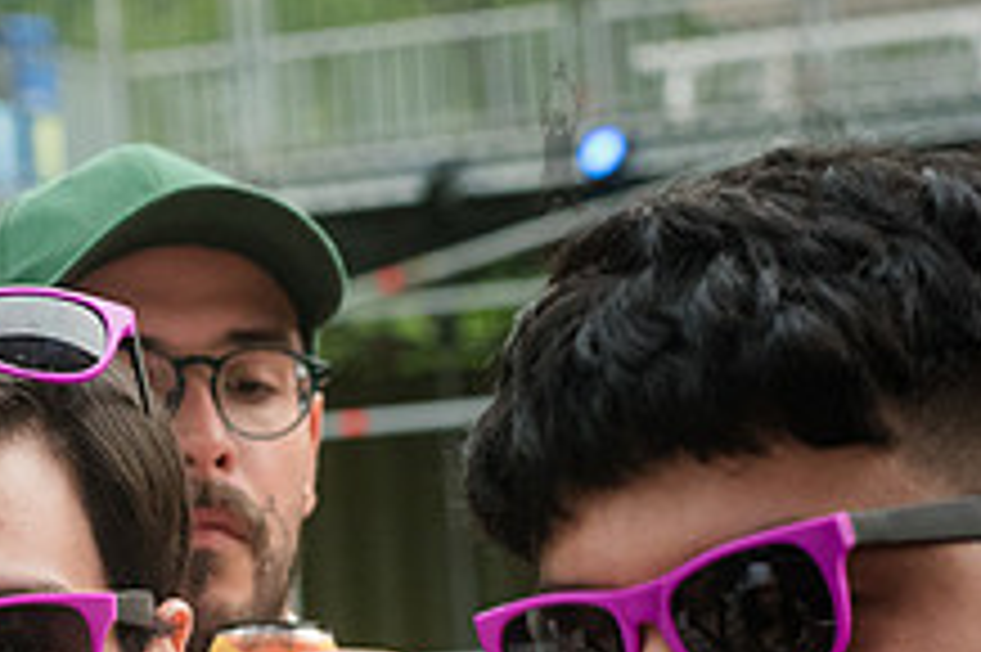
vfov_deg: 6.4
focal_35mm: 213
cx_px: -315
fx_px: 5800
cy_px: 789
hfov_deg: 9.5
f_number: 7.1
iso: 4000
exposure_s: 1/800
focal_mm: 80
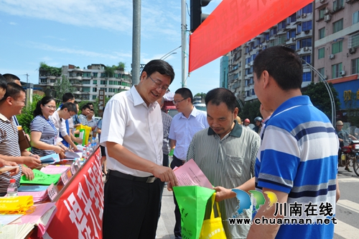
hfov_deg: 59.6
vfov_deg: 41.6
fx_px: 314
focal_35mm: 32
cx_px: 180
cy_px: 120
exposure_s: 1/320
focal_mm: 21
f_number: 9
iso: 200
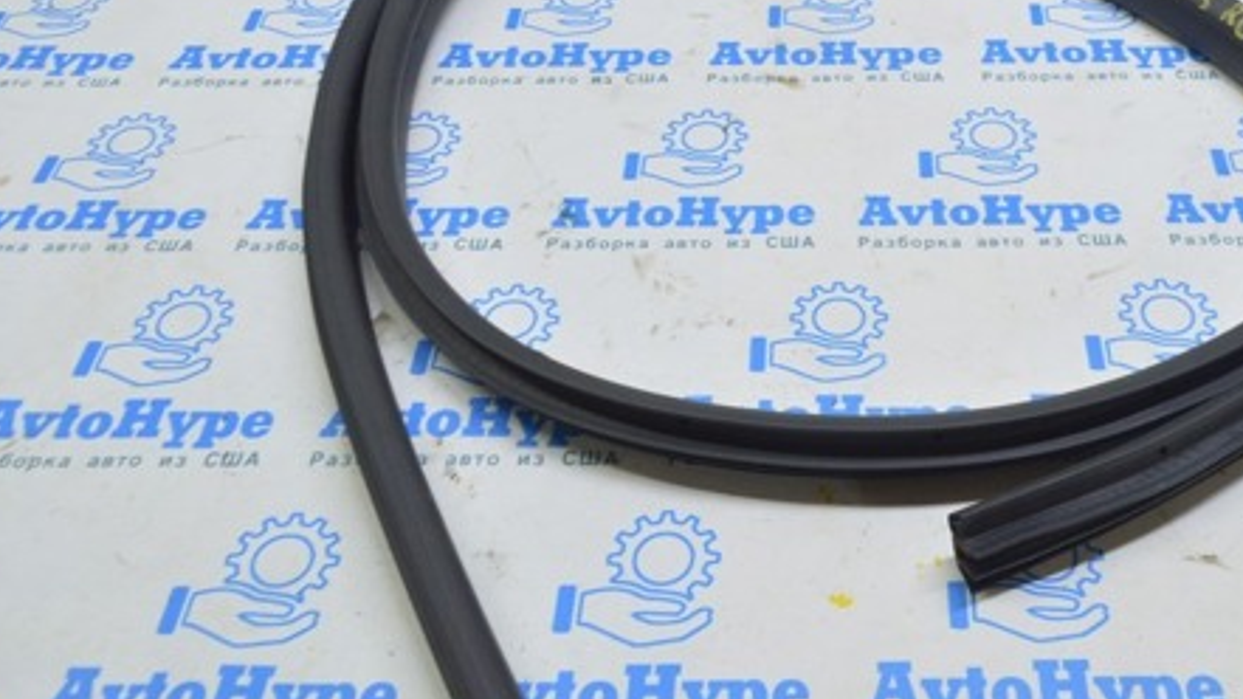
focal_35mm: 41
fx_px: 1351
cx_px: 812
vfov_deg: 28.7
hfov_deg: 48.7
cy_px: 196
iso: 400
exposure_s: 1/20
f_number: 5.6
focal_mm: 18
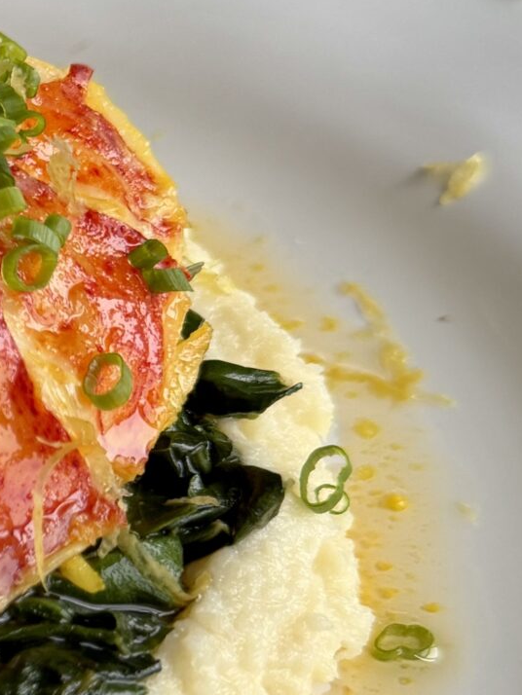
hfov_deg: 15.7
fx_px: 1728
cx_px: -278
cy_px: 384
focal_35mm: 86
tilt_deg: -41.1
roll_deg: +1.0
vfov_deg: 22.7
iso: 200
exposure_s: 1/92
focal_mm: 6.76
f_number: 1.78
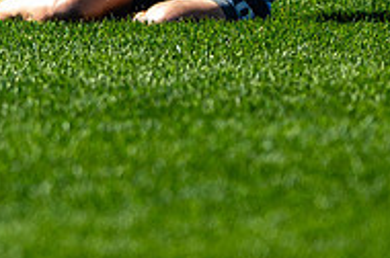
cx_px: 316
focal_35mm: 2785
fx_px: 30120
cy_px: -158
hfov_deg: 0.7
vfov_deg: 0.5
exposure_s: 1/2500
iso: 100
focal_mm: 400
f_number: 2.8
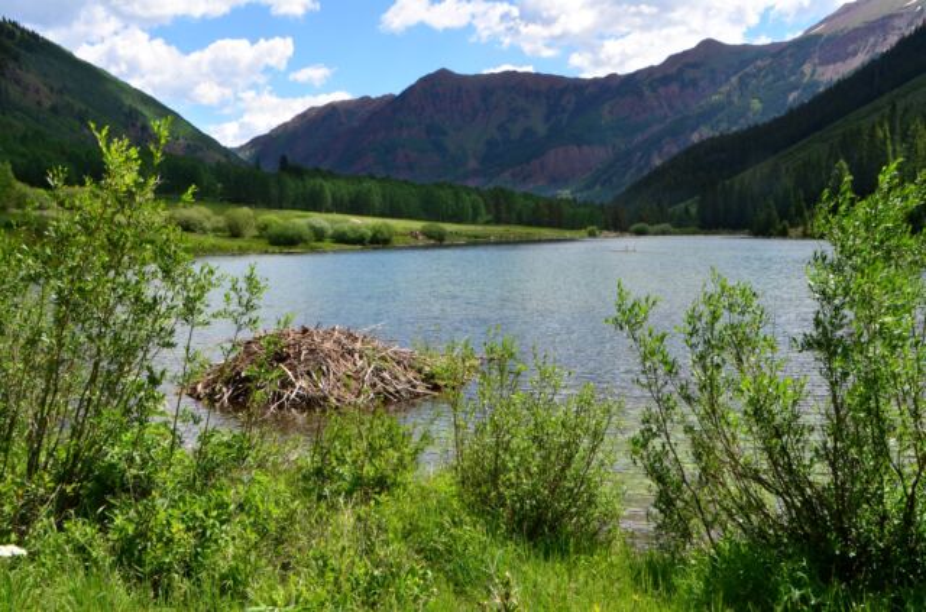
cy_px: 306
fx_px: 1039
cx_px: 463
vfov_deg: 32.8
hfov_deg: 48.0
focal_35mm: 40
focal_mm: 27
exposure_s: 1/125
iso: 200
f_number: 16
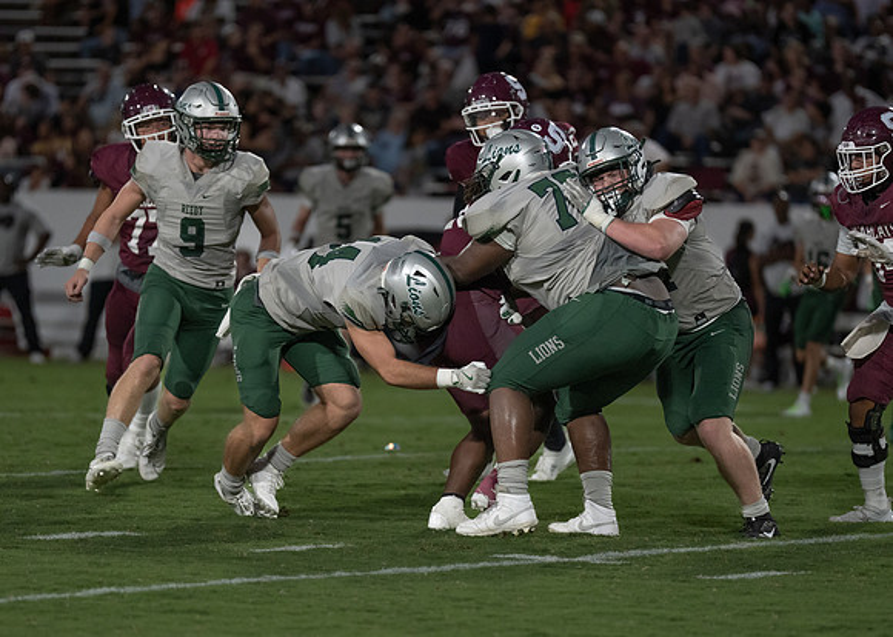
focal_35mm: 262
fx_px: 6644
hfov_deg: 7.7
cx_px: 438
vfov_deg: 5.5
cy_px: 385
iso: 3200
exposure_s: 1/1250
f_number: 2.8
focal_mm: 200
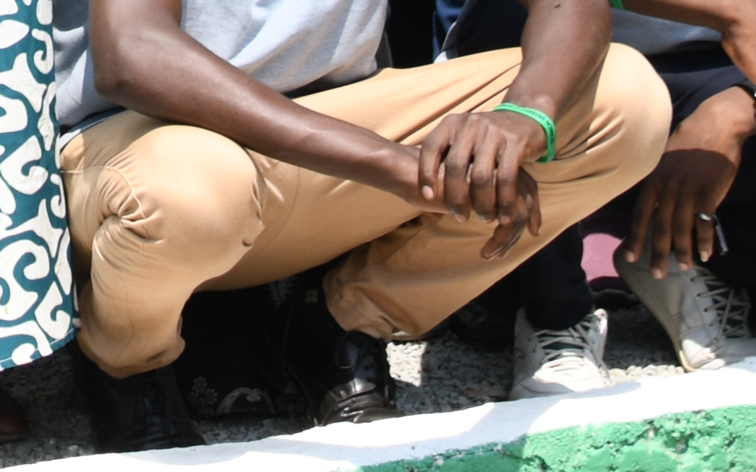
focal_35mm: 185
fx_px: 3811
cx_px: -702
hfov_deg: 10.5
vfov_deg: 6.8
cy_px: -561
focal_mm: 24
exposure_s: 1/160
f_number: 5.6
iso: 64
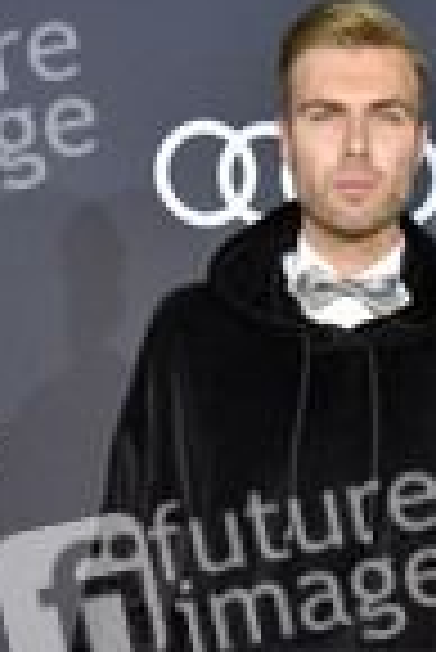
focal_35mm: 121
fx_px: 2193
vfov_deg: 16.2
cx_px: 355
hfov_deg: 11.3
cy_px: 805
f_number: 6.3
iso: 1600
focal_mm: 44
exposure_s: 1/250
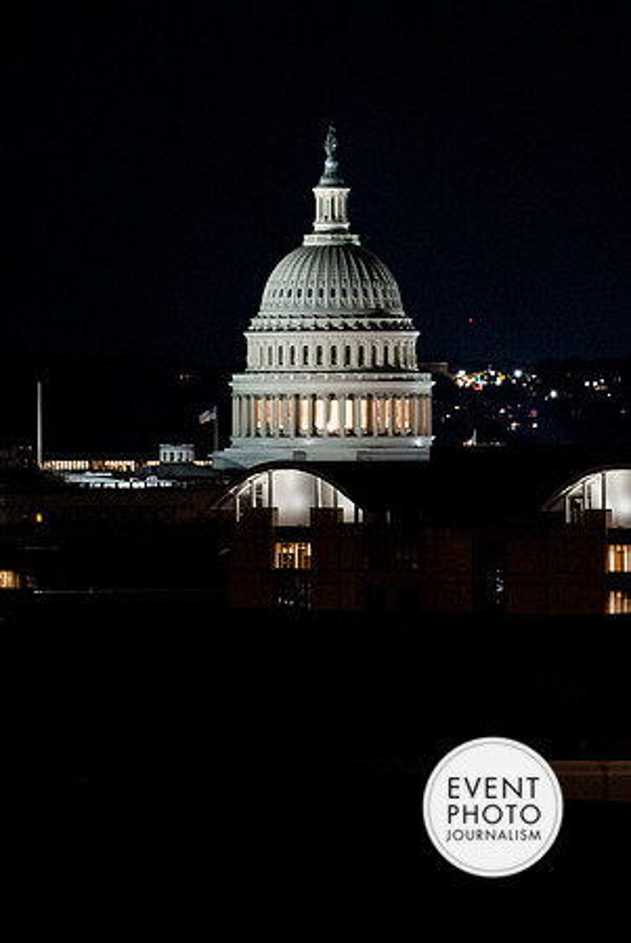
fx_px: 5246
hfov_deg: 6.9
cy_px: 472
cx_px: 316
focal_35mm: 200
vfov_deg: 10.3
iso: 6400
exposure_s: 1/125
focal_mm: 200
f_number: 2.8
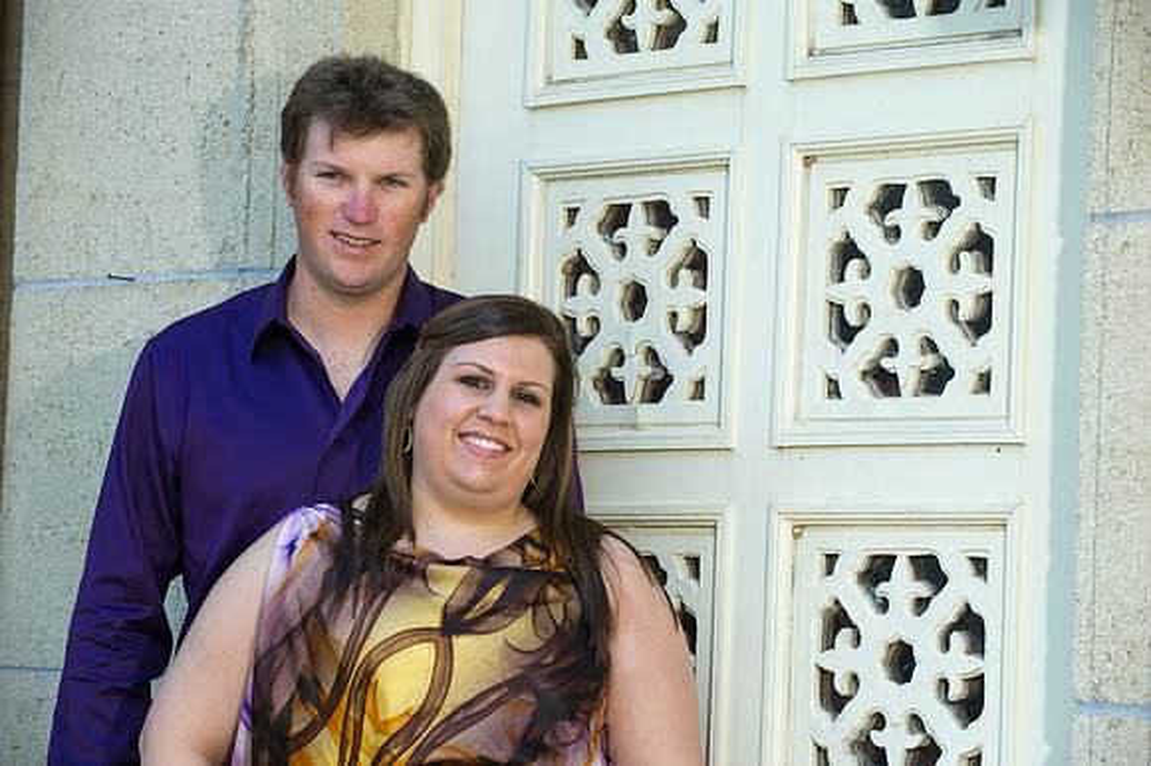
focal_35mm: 125
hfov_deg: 16.4
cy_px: 383
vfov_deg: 11.0
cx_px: 576
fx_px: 3994
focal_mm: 125
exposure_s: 1/80
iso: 400
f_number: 5.6
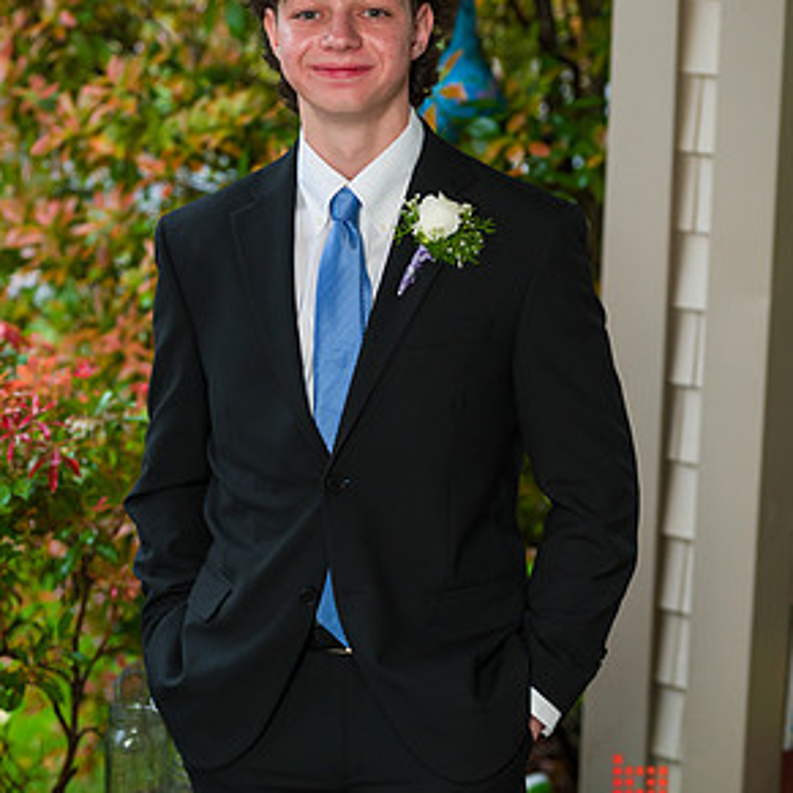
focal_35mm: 92
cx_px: 396
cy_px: 281
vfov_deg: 18.8
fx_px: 2384
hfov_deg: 18.9
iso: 1600
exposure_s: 1/200
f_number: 4
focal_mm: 70
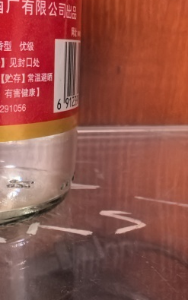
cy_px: 83
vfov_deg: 34.5
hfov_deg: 19.7
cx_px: -86
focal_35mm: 58
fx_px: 475
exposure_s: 1/25
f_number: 2.2
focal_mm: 1.95
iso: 640
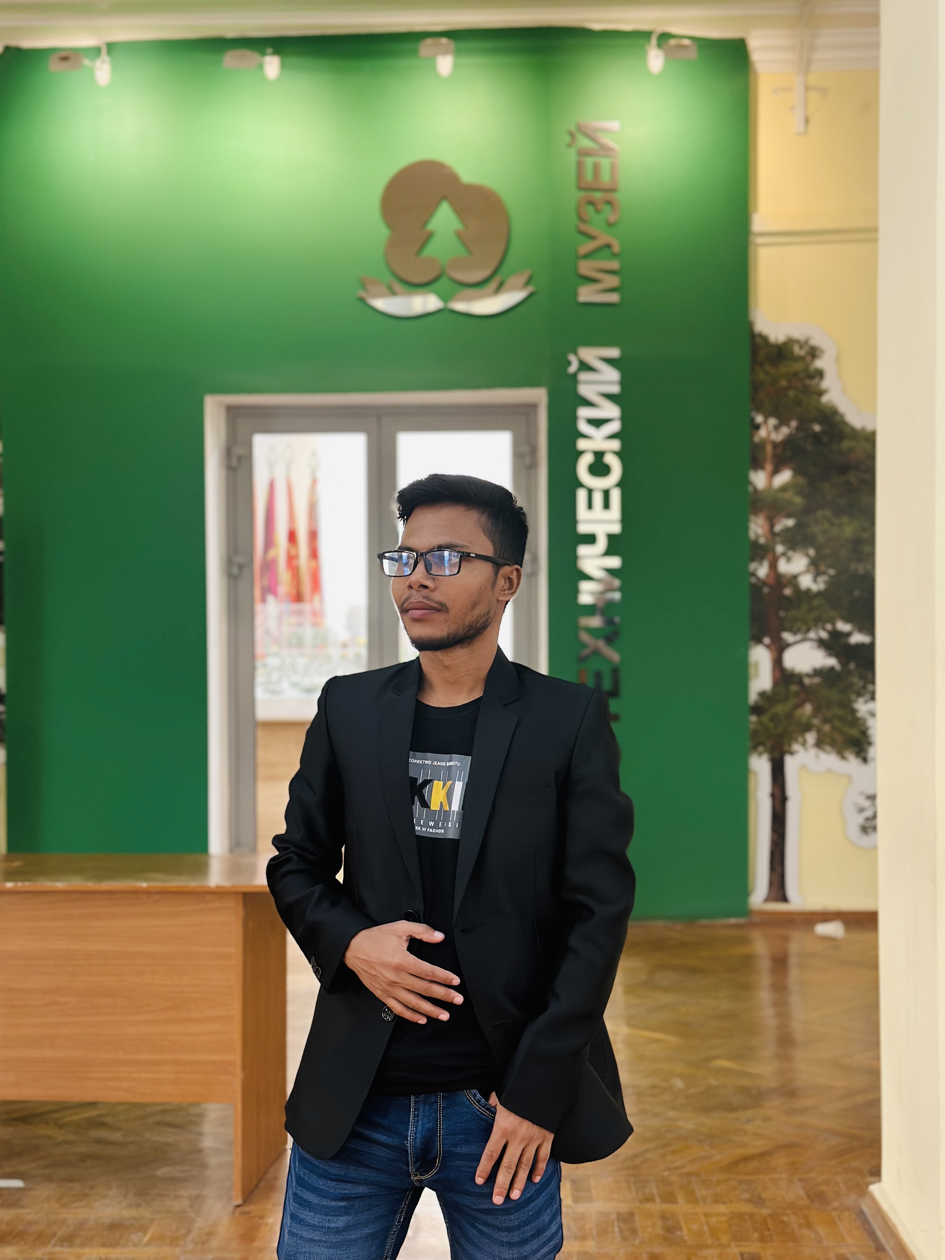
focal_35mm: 48
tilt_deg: +0.3
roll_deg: +0.6
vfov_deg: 39.7
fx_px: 1747
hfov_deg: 30.3
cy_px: 630
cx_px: 472
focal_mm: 6.86
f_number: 1.78
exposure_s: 1/50
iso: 320
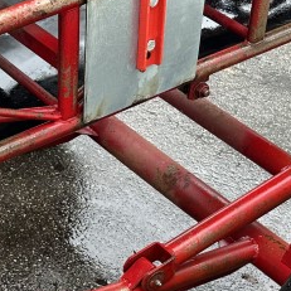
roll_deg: -8.5
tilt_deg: -40.2
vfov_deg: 17.8
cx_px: -5
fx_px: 894
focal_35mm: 94
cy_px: 326
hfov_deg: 18.0
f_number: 1.78
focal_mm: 6.86
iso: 64
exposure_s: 1/153
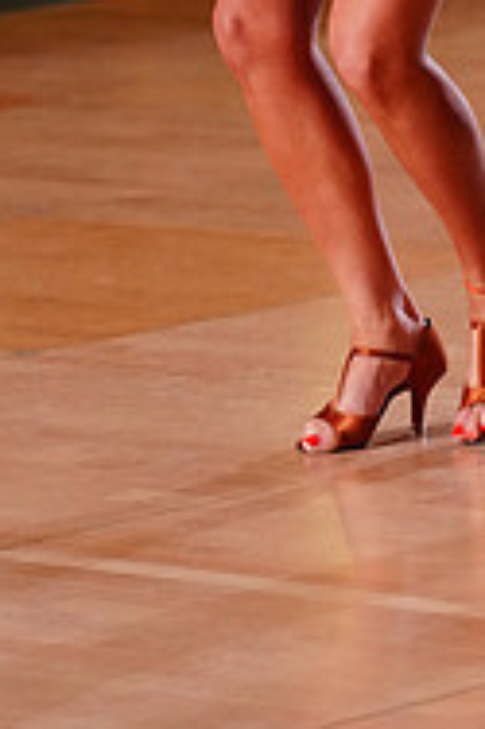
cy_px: -310
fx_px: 7814
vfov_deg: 5.3
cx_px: 576
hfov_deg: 3.5
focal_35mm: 386
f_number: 3.2
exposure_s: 1/640
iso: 3200
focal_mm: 125
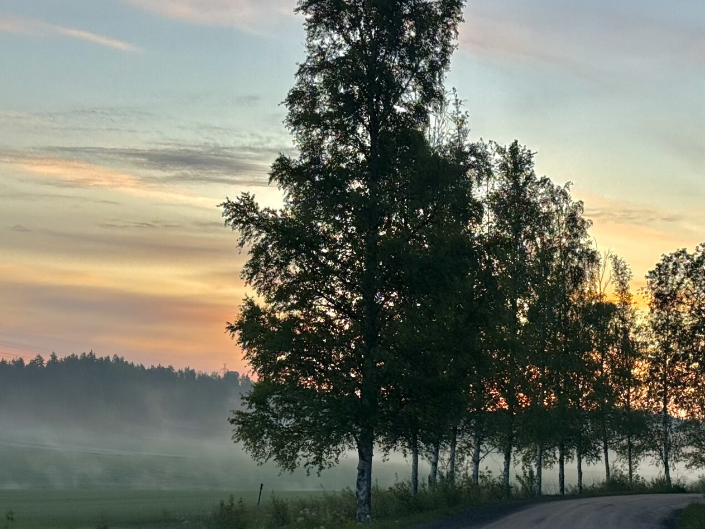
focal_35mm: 76
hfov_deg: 25.6
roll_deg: -1.6
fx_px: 1548
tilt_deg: +3.2
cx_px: 424
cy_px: 278
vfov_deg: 19.4
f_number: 1.78
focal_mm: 6.76
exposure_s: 1/351
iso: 64
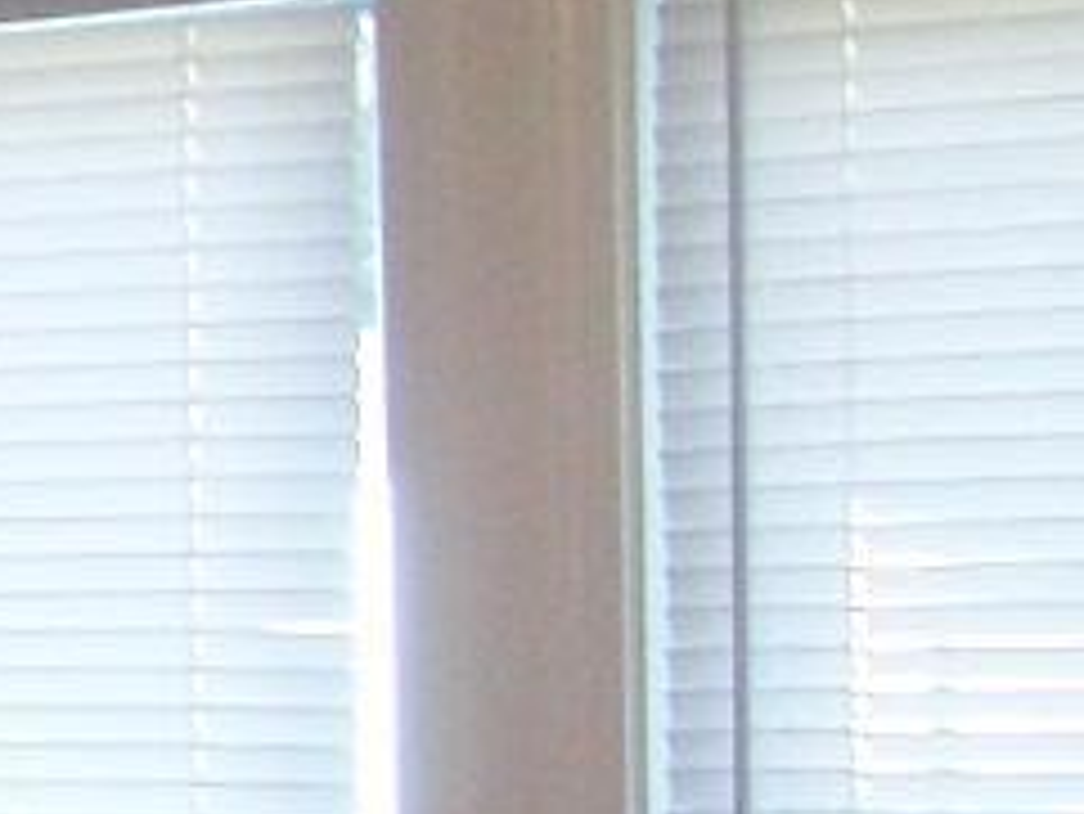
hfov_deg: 7.5
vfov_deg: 6.1
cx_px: -1502
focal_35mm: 245
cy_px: 792
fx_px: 7676
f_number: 2.8
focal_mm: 6.3
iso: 140
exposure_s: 1/60
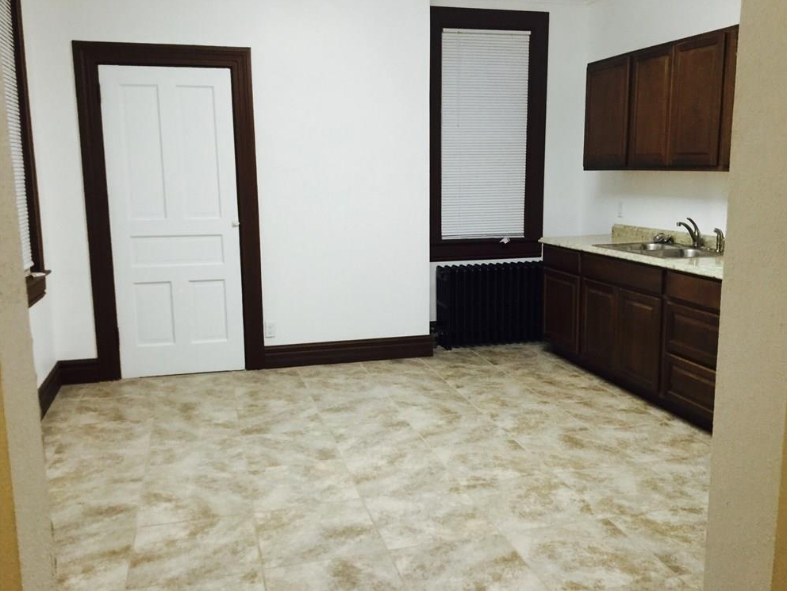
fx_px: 728
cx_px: 405
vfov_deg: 44.2
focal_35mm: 32
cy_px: 294
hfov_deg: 56.8
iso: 80
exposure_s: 1/30
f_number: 2.4
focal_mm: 3.3
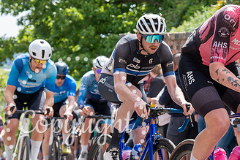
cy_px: 23
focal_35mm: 181
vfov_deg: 7.6
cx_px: 289
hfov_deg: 11.1
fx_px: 1207
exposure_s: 1/1000
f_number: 5
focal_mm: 70
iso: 500
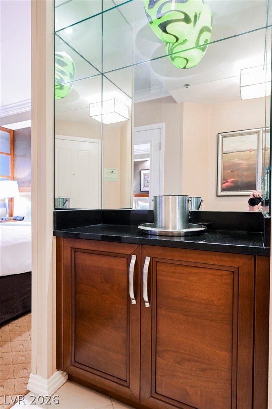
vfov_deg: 84.0
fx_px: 227
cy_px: 204
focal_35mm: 20
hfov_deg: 61.9
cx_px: 136
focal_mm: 20
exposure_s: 1/10
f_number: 5.6
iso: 1600
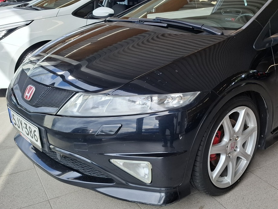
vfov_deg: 39.6
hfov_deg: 50.1
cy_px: 90
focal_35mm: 36
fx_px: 289
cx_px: 193
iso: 50
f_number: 1.8
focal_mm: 5.54
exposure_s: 1/350
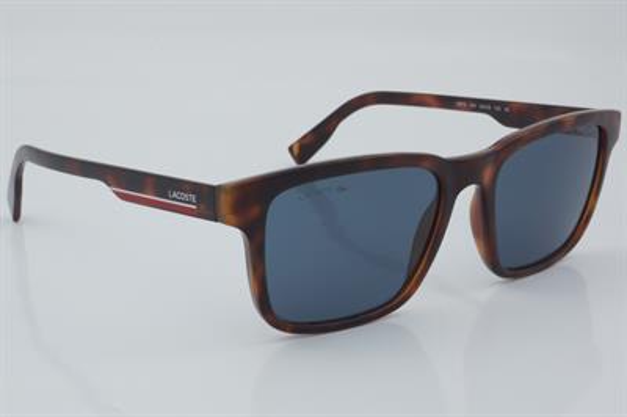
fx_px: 1305
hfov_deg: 27.0
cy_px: 208
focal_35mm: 75
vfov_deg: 18.2
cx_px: 314
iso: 100
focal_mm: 50
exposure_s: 1/4
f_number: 32
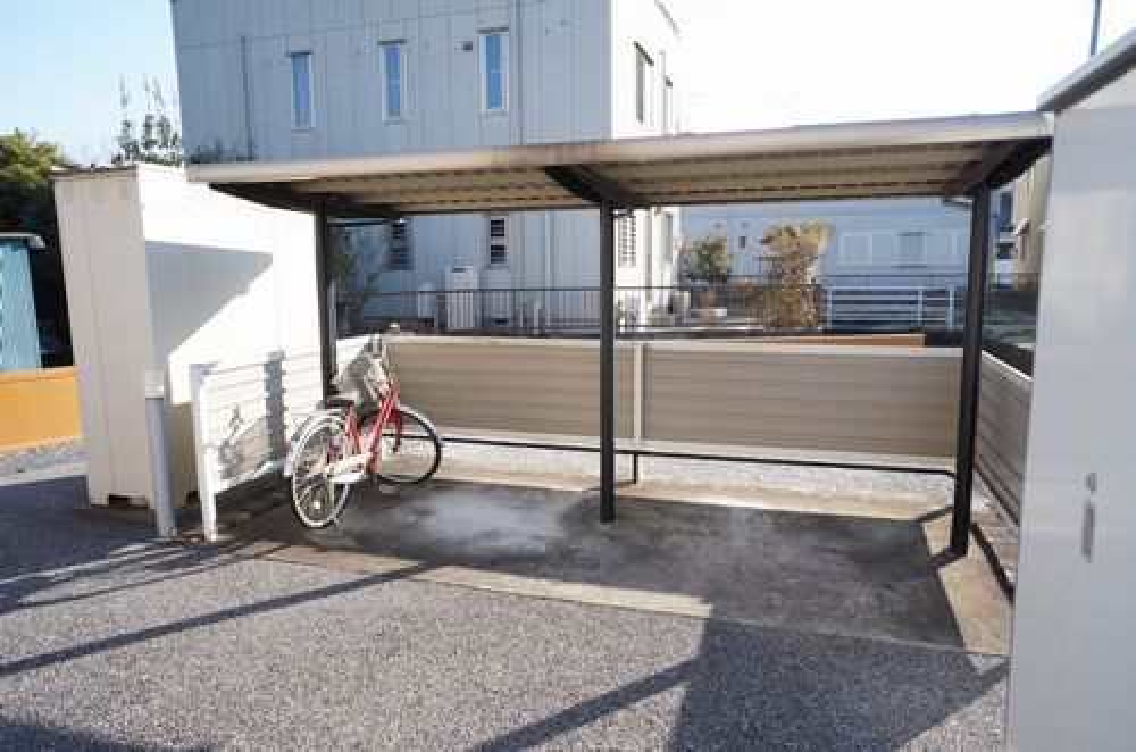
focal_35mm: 24
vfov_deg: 52.9
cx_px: 568
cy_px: 376
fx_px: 756
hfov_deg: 73.9
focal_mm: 16
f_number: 9
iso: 200
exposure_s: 1/100
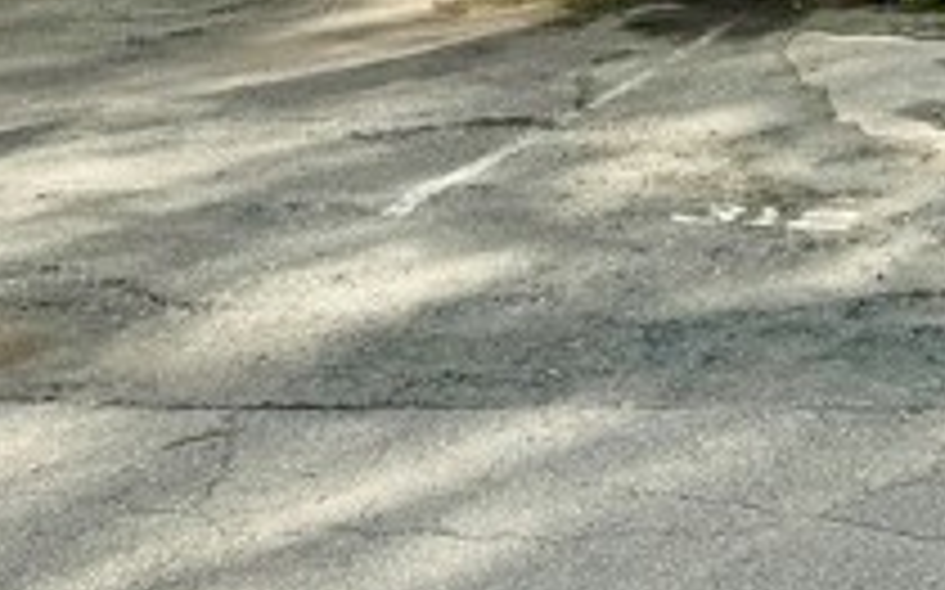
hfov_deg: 21.7
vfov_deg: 12.0
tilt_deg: +7.6
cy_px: -694
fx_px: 2394
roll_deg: +1.3
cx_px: 891
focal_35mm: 93
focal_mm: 6.86
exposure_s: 1/2506
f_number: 1.78
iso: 80
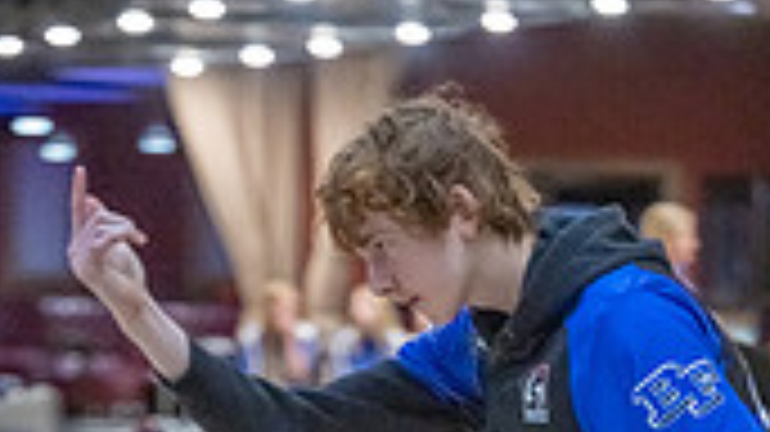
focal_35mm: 193
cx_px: 626
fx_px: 3939
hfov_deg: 11.1
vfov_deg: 6.1
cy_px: 842
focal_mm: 70
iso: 4000
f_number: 2.8
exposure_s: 1/1000
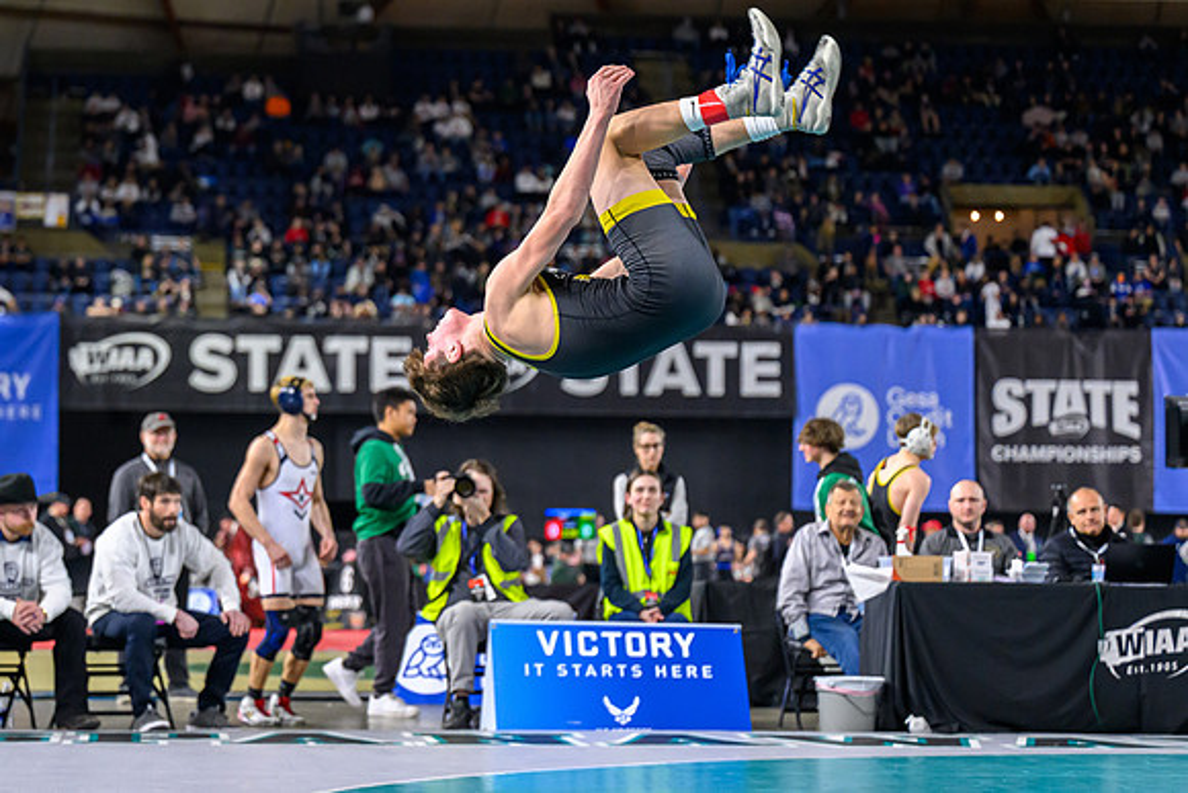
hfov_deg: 19.4
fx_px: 3475
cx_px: 493
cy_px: 324
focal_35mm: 105
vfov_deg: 13.0
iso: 2500
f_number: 2.8
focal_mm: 70
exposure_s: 1/800
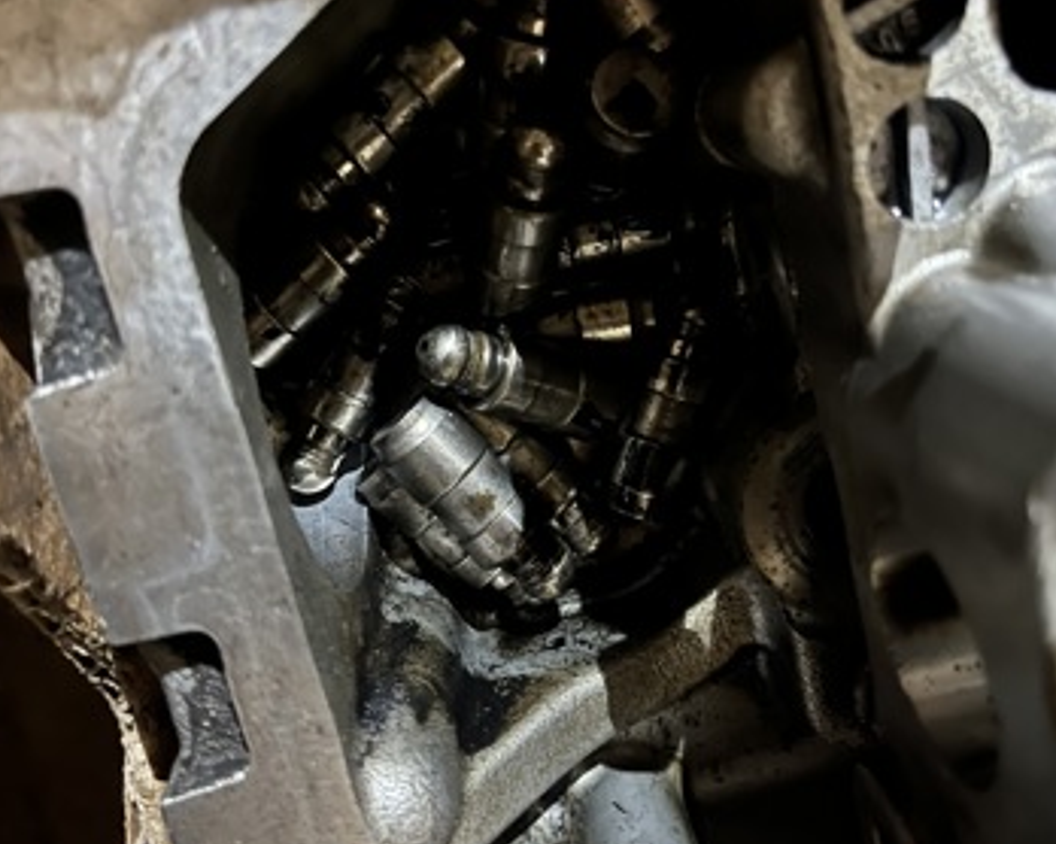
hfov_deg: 51.6
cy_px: 355
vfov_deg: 42.1
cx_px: 537
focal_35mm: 35
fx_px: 1093
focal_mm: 5.1
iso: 1250
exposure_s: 1/5
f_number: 1.6
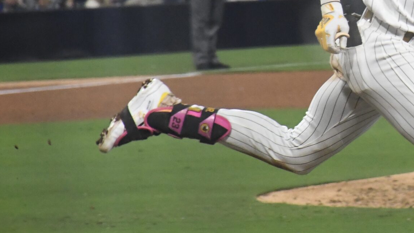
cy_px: 65
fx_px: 5401
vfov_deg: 2.5
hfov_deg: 4.4
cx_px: 379
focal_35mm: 492
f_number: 5.6
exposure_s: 1/1000
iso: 4000
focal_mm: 140
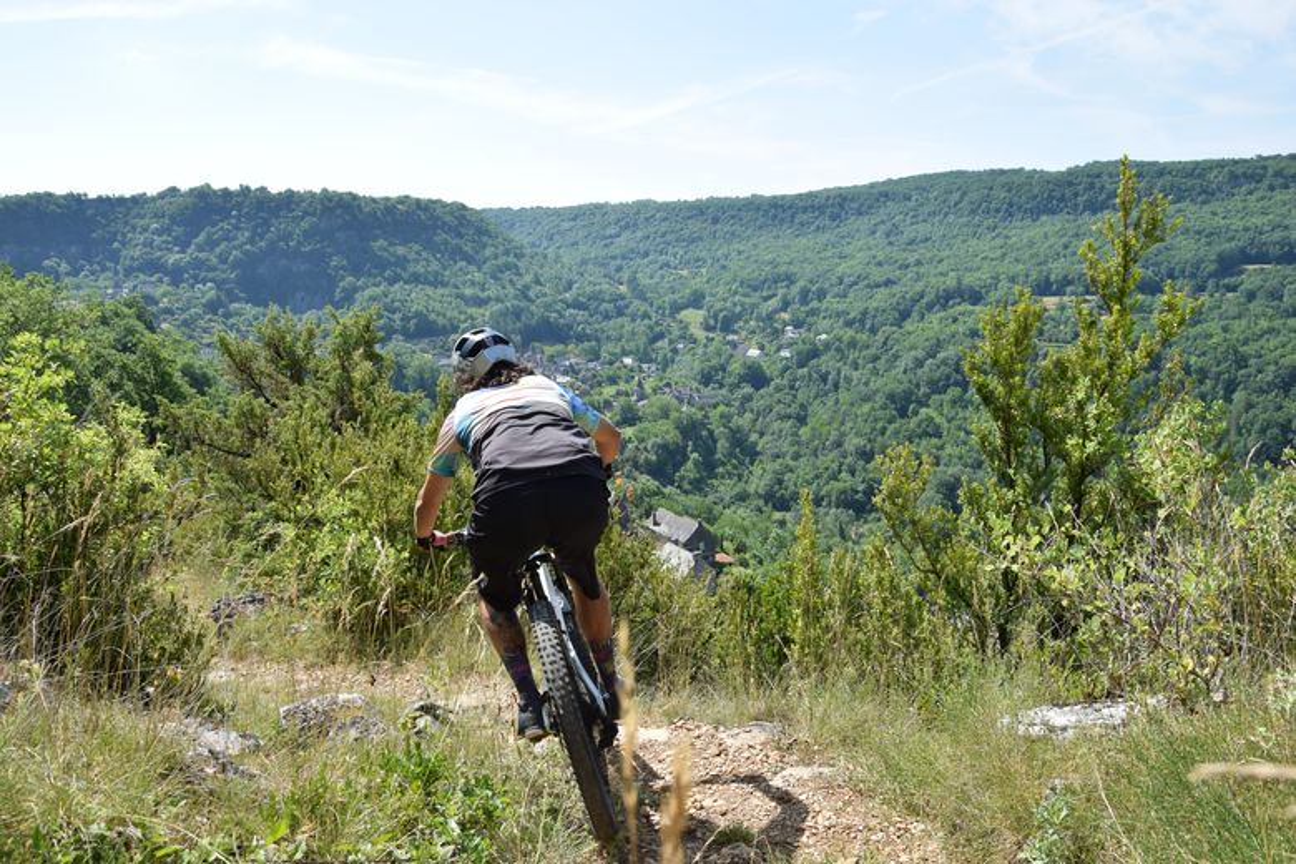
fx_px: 972
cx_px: 648
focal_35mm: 27
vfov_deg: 47.9
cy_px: 432
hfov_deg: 67.4
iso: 200
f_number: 9
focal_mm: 18
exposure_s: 1/320
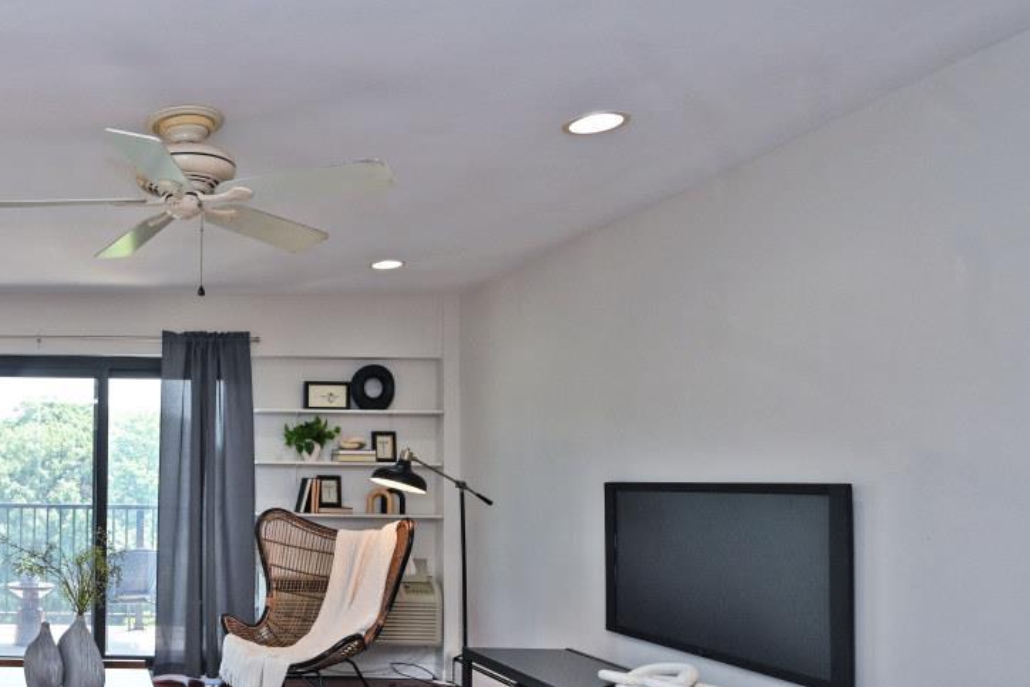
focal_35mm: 29
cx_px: 65
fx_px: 830
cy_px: 458
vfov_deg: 44.3
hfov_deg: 53.8
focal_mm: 14
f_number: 5.6
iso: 200
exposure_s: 1/125
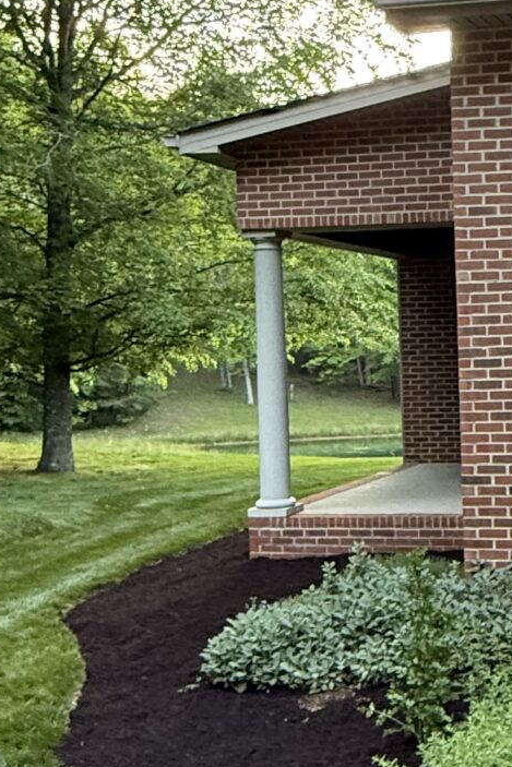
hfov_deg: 23.5
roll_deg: +0.4
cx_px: 597
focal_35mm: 53
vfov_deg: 37.5
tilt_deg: +0.8
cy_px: 351
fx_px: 1130
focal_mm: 2.22
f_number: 2.2
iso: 320
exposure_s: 1/99
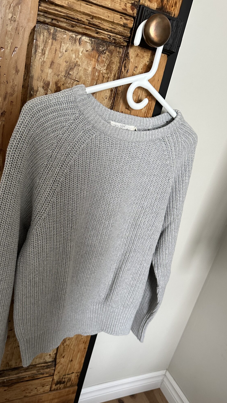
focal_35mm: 27
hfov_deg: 42.7
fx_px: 289
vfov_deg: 69.8
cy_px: 206
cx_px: 93
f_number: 1.78
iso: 320
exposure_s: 1/60
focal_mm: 6.86
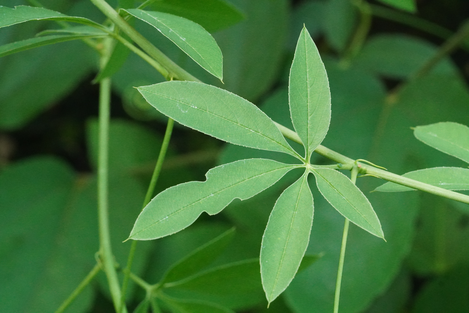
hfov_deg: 15.2
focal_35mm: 135
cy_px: 156
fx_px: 1759
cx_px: 234
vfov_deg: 10.2
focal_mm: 90
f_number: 13
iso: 5000
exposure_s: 1/160
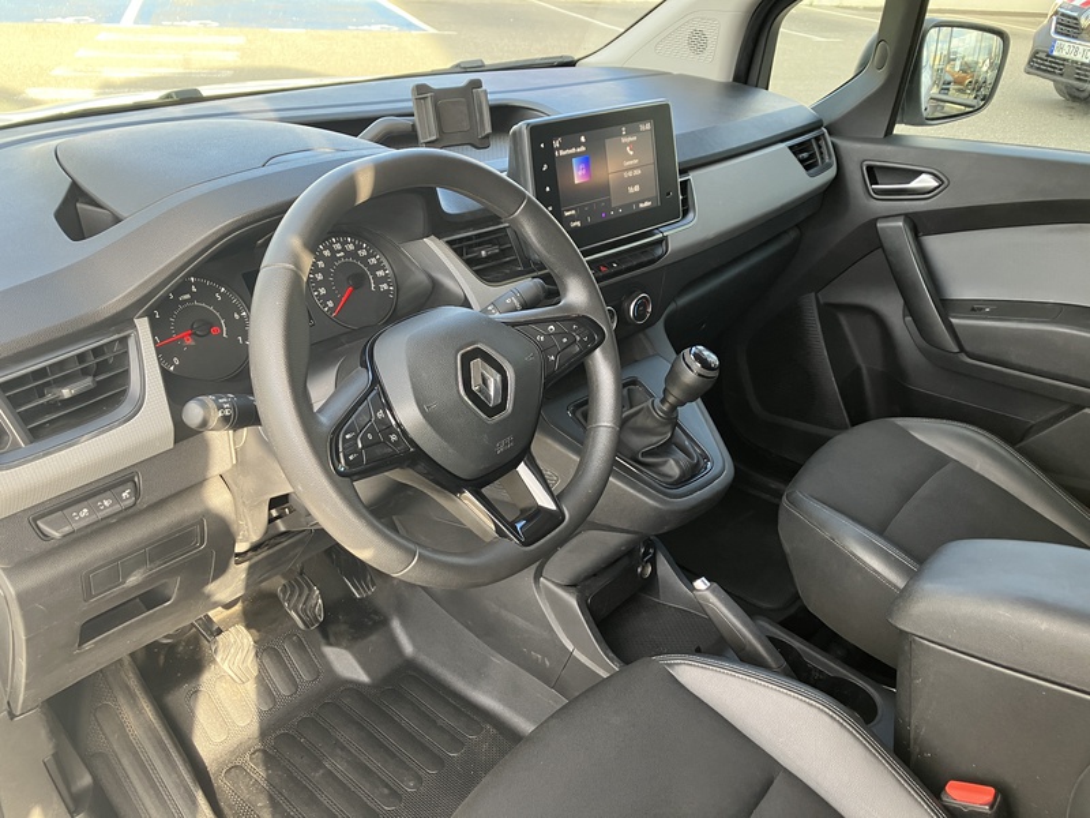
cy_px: 409
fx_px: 882
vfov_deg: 49.7
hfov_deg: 63.4
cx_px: 545
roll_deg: -3.1
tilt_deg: -29.3
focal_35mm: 28
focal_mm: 3.99
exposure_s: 1/93
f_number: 1.8
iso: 80
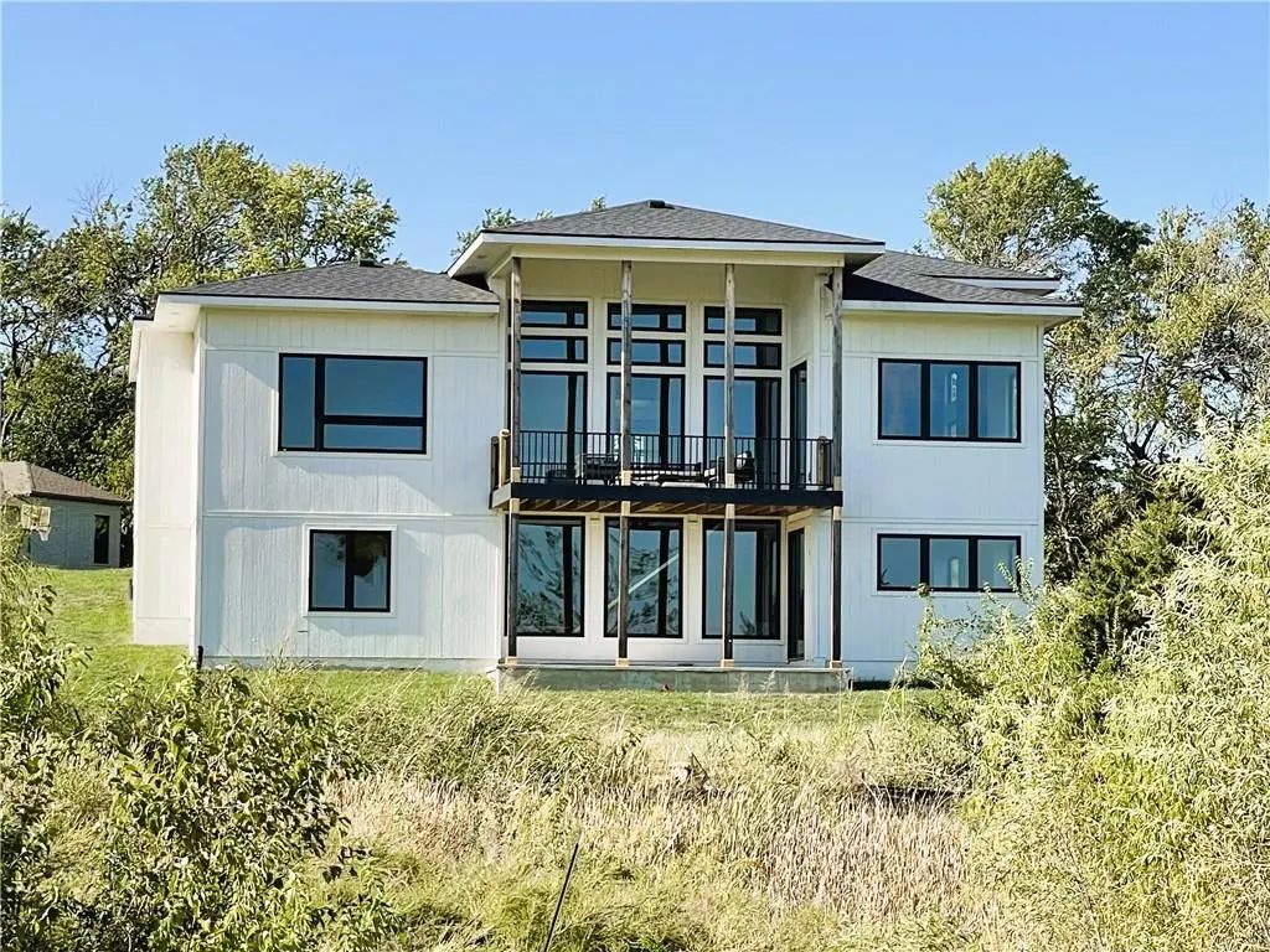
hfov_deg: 22.3
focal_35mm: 88
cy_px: 476
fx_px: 3229
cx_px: 635
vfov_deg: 16.8
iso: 25
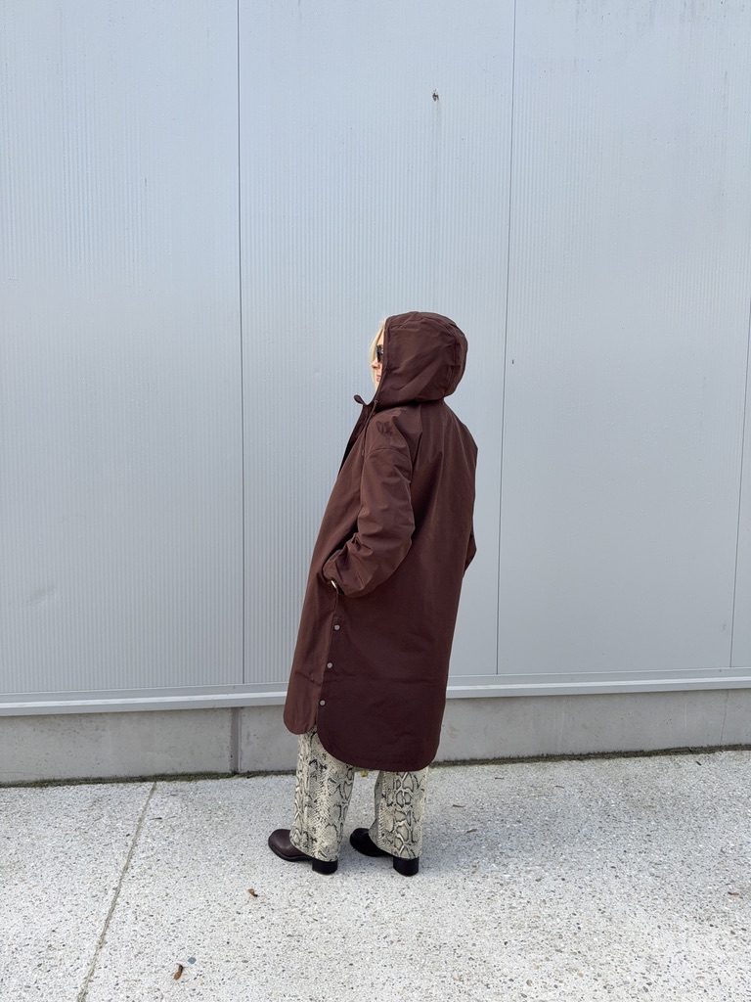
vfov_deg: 71.6
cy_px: 501
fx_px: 694
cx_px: 376
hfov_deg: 56.8
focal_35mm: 24
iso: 80
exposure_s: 1/735
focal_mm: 6.76
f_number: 1.78
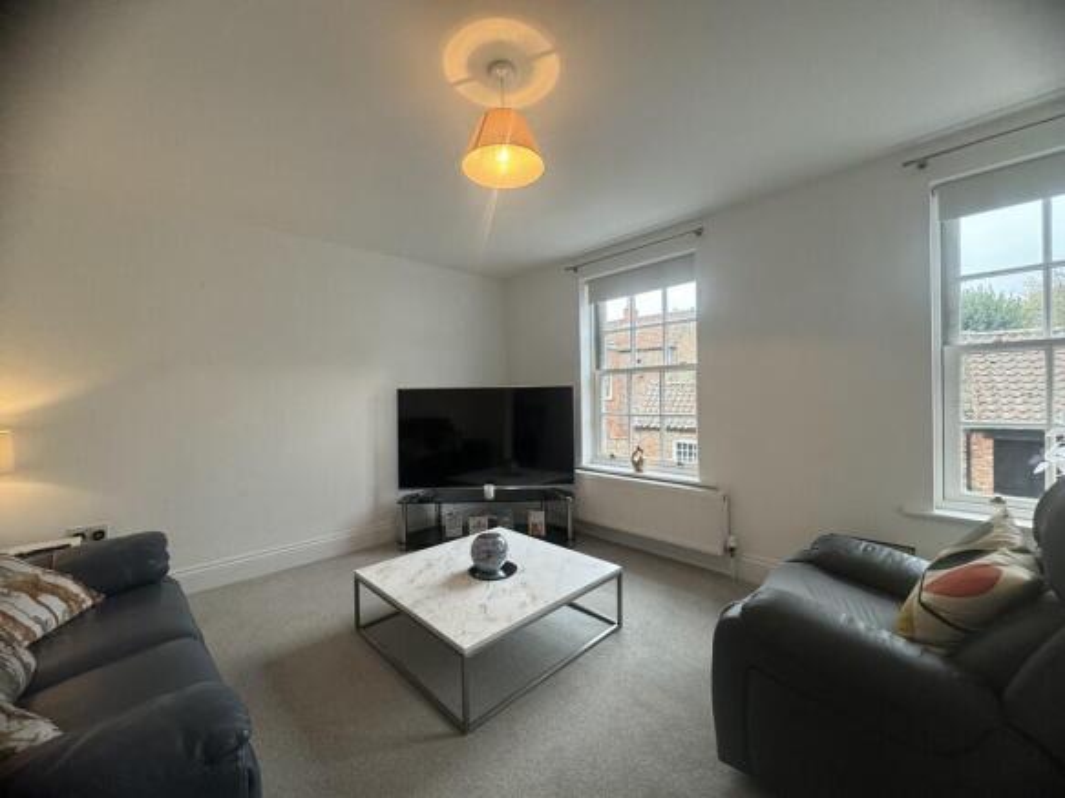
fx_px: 431
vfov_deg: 85.7
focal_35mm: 14
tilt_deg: -0.8
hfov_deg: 102.1
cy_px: 399
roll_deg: +1.1
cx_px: 532
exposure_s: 1/100
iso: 250
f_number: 2.2
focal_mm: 2.22
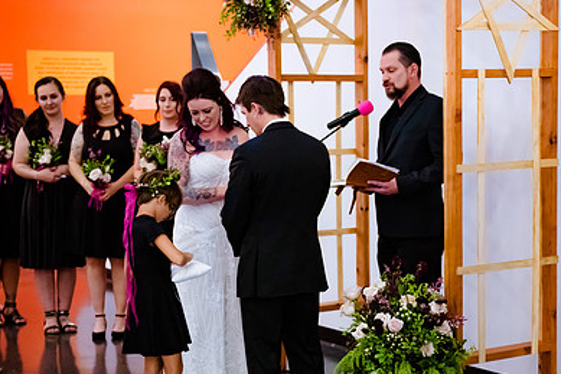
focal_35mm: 79
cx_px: 346
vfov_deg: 17.2
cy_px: 222
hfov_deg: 25.6
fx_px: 1231
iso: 4000
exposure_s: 1/250
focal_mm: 52
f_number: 2.8
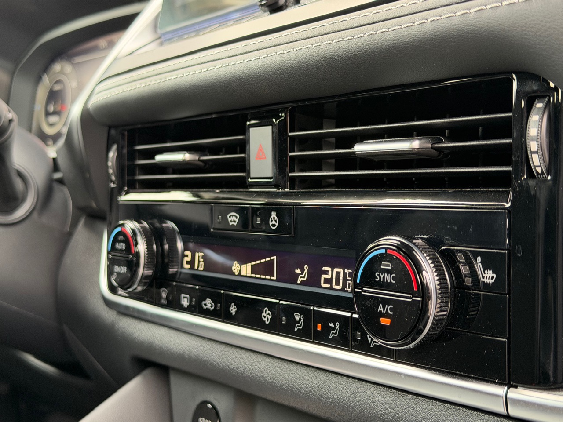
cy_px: 211
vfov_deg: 30.3
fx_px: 781
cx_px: 282
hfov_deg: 39.7
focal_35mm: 48
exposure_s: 1/60
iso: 200
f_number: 1.78
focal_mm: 6.76
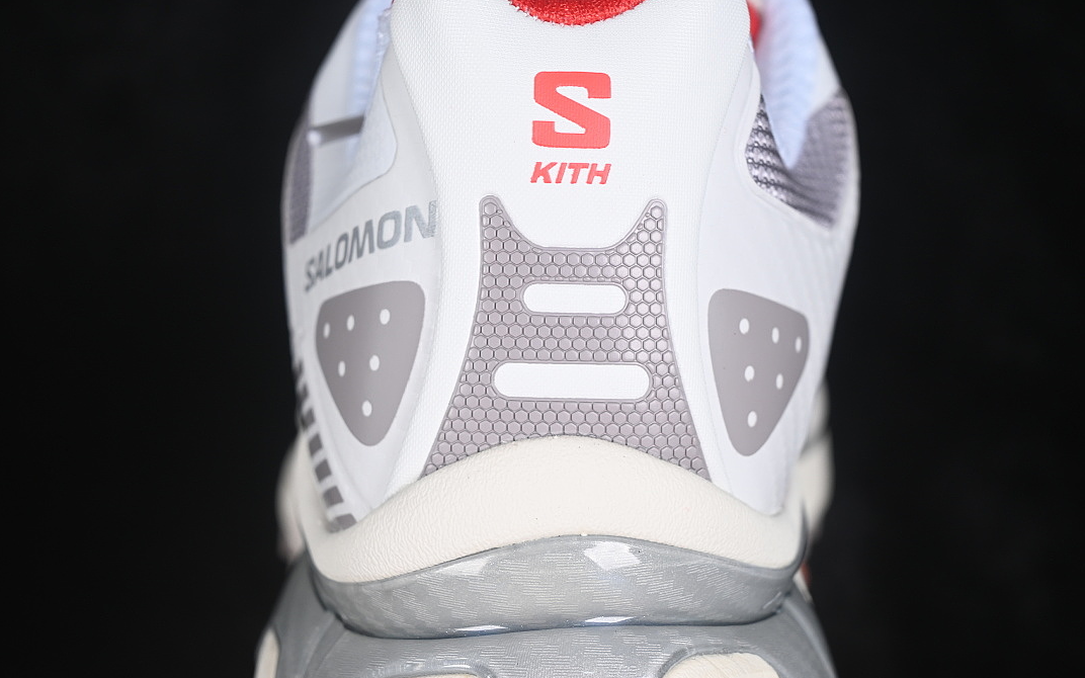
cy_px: 361
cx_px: 541
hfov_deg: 26.8
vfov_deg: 16.9
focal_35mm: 77
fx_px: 2277
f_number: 7.1
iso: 160
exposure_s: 1/80
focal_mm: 50
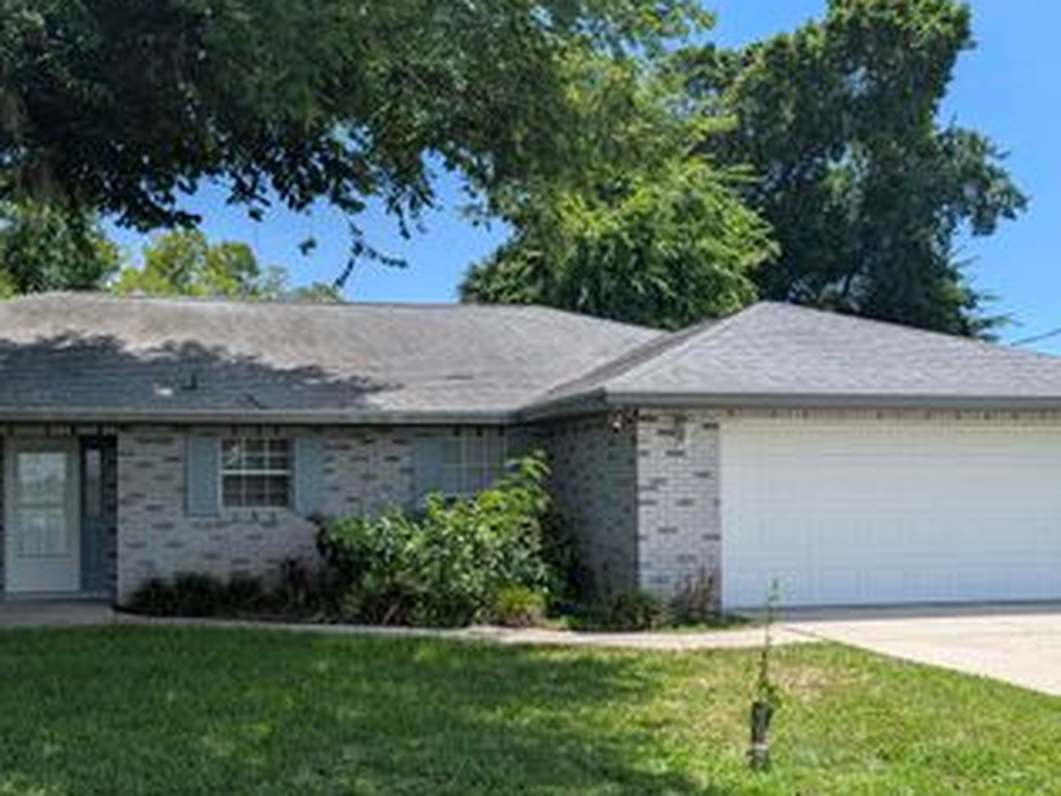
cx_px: 400
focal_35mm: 38
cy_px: 504
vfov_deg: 37.5
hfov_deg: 48.5
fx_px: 1165
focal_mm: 6.9
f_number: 1.68
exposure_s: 1/1143
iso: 19
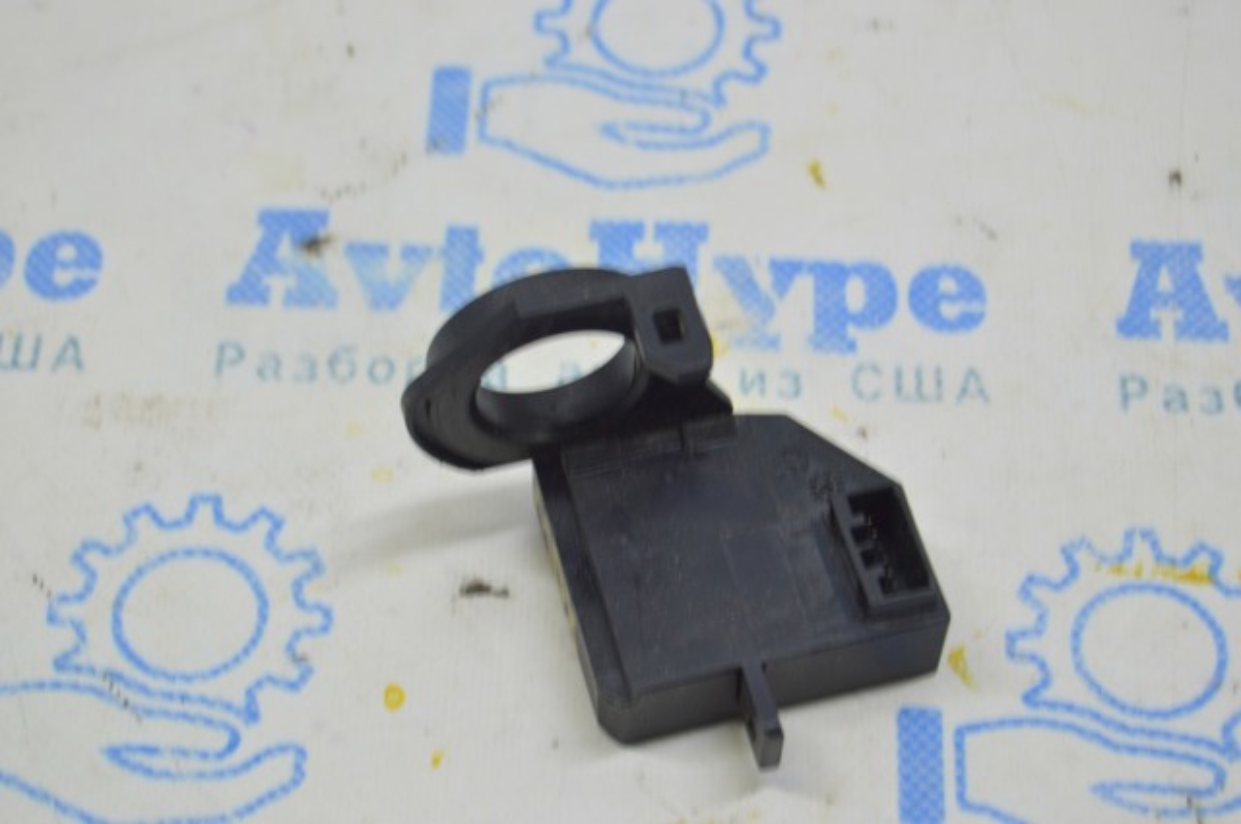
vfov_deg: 16.5
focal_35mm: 82
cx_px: 620
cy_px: 412
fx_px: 2840
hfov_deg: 24.6
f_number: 5.6
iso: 400
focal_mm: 55
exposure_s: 1/20
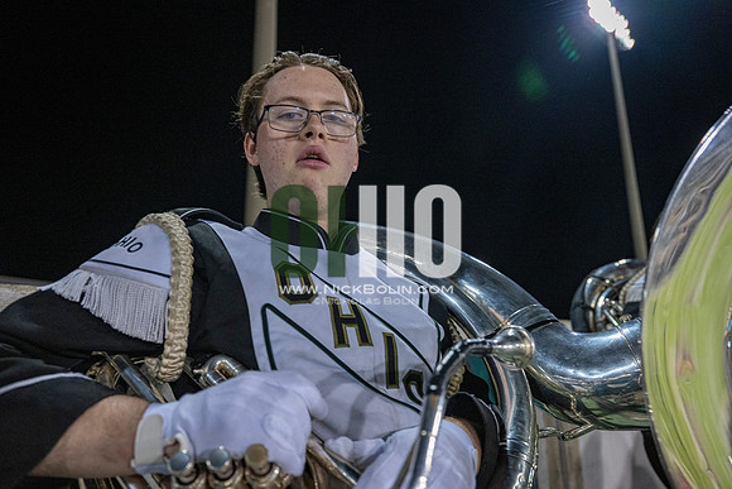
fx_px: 488
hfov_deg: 73.7
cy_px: 244
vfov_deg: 53.2
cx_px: 366
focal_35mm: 24
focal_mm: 24
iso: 2000
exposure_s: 1/500
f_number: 3.2
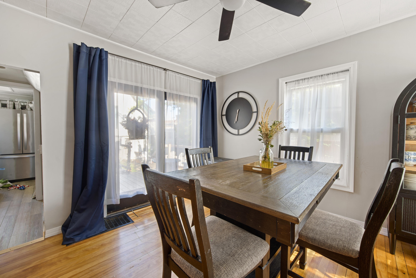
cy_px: 139
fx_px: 162
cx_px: 208
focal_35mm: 14
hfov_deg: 104.3
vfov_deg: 81.2
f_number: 8
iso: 140
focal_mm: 14
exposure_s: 1/3
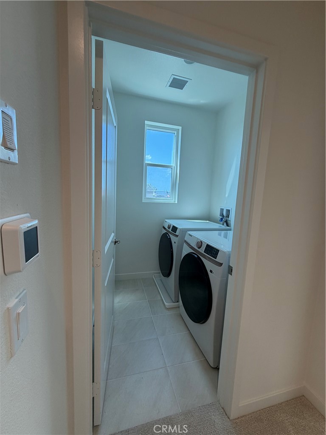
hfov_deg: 85.7
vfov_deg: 102.1
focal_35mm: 14
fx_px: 176
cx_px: 163
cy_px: 218
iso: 100
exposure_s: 1/121
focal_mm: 2.22
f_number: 2.2
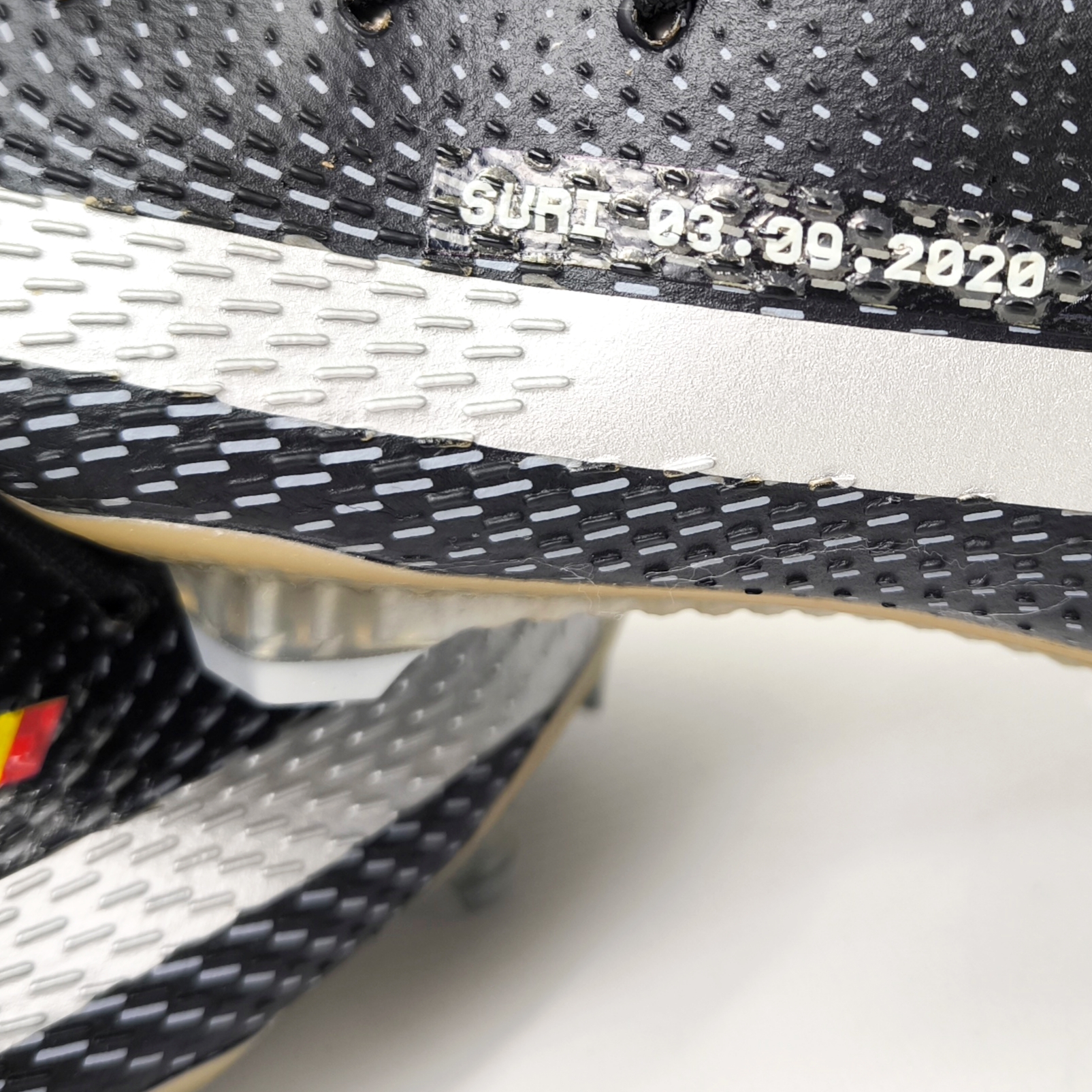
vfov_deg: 34.1
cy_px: 292
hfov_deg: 34.3
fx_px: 1749
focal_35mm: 49
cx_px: 749
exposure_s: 1/100
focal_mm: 6.92
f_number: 1.9
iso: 160
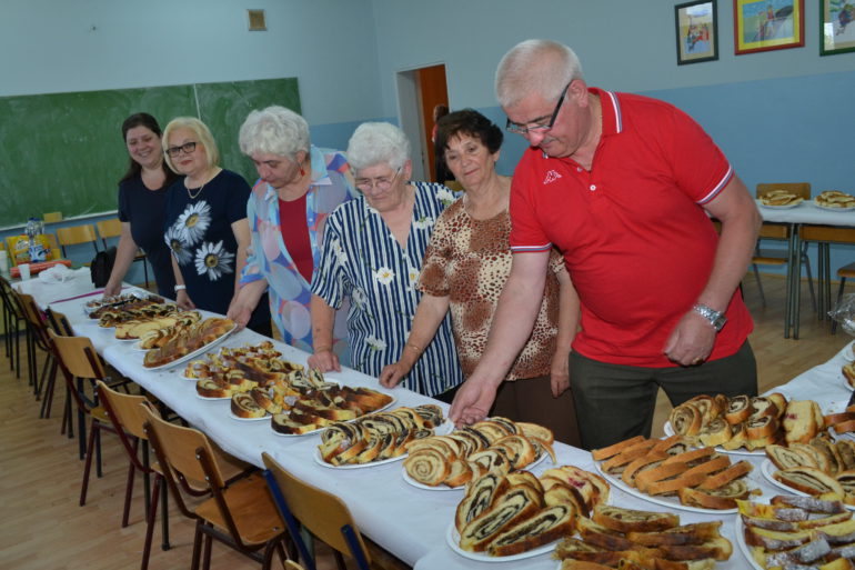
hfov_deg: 57.2
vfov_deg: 40.0
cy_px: 285
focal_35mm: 33
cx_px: 428
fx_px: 784
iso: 800
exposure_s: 1/60
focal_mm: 22
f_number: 8
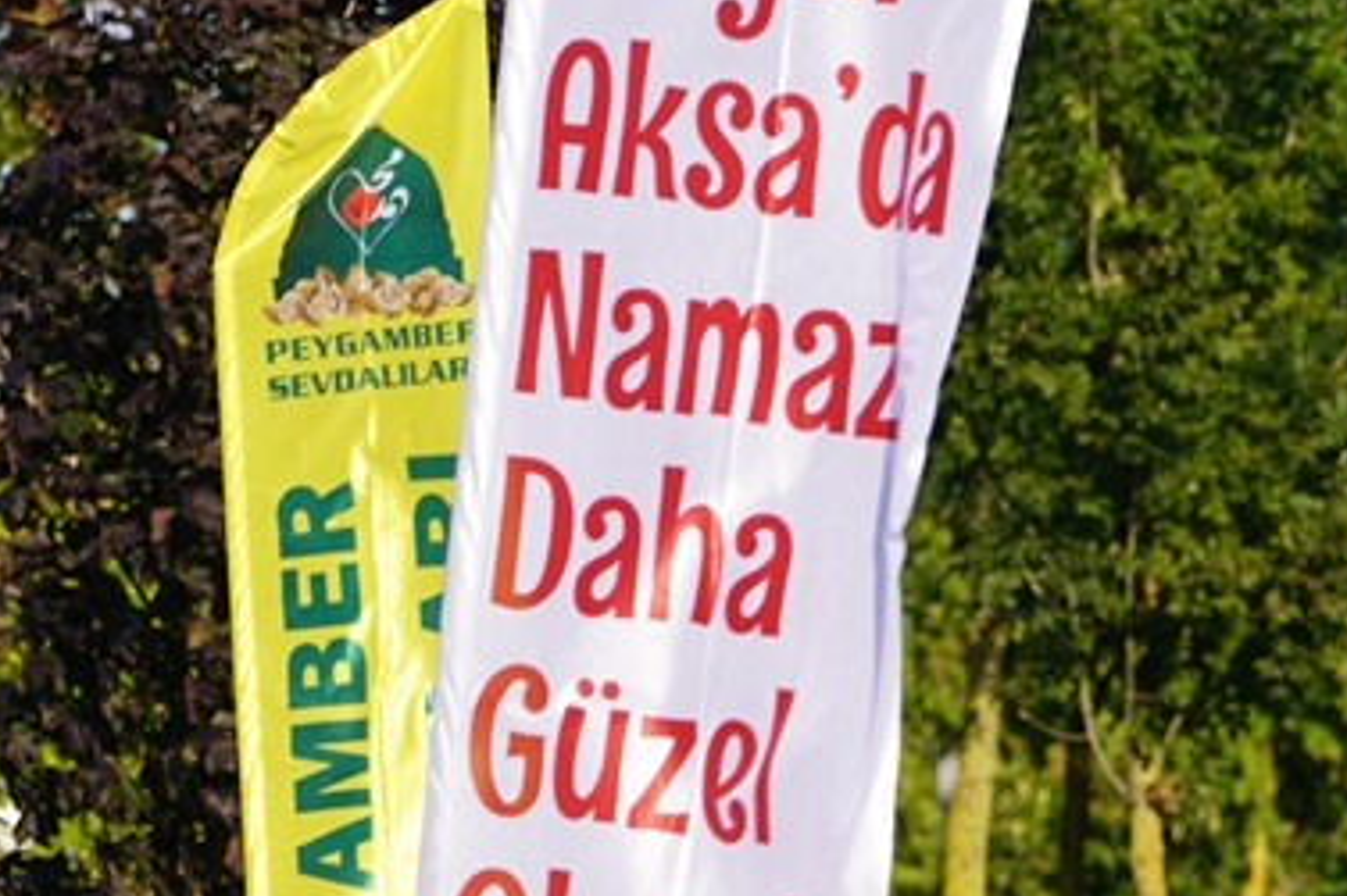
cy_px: 785
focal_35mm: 609
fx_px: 22776
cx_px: 575
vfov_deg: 2.3
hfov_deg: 3.4
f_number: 5.6
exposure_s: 1/320
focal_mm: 168
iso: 100
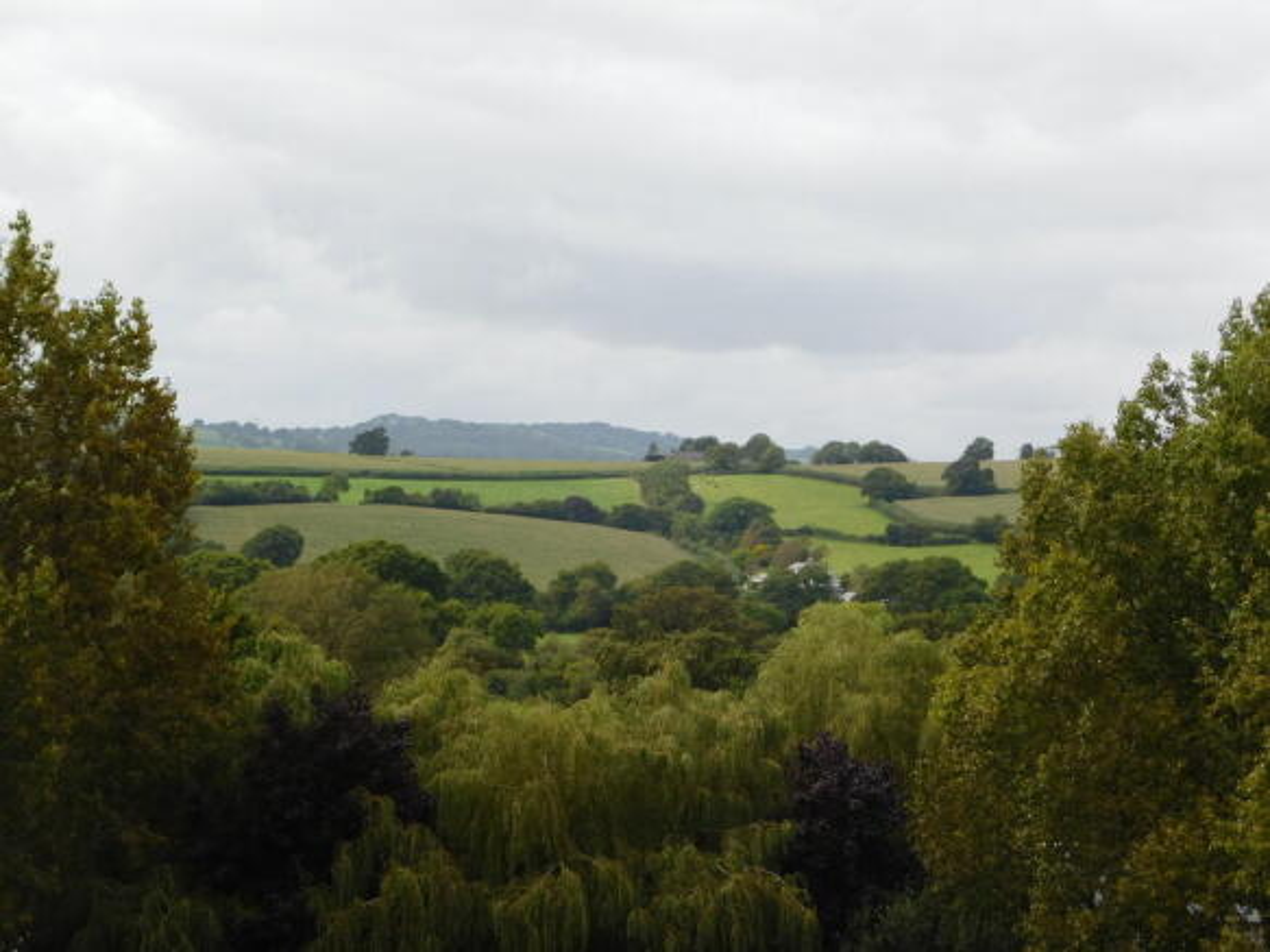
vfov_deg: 18.4
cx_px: 635
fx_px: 2934
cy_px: 476
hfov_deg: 24.4
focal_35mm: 80
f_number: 4.4
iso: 125
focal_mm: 14.2
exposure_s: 1/500
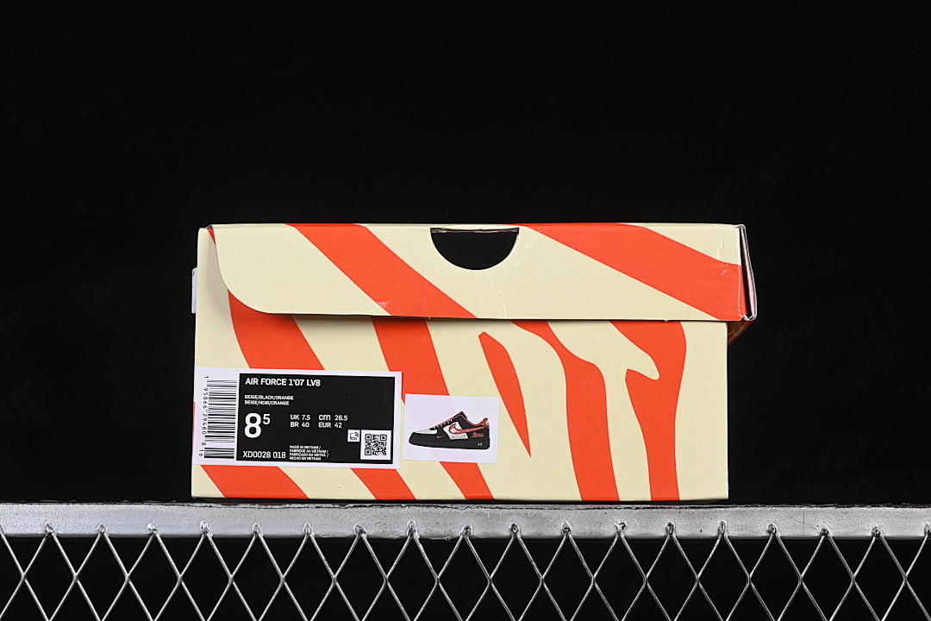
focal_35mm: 75
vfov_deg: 18.2
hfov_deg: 27.0
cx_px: 466
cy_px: 310
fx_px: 1939
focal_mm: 50
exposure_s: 1/60
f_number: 8
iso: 160
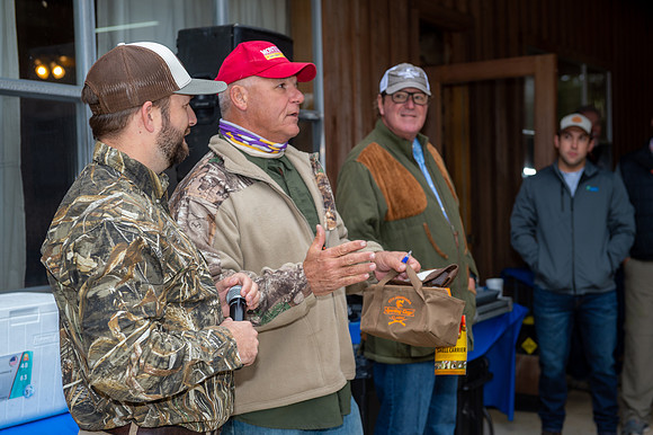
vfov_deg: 23.4
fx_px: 1051
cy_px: 218
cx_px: 326
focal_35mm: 58
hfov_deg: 34.5
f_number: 5.6
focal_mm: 58
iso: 400
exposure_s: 1/80
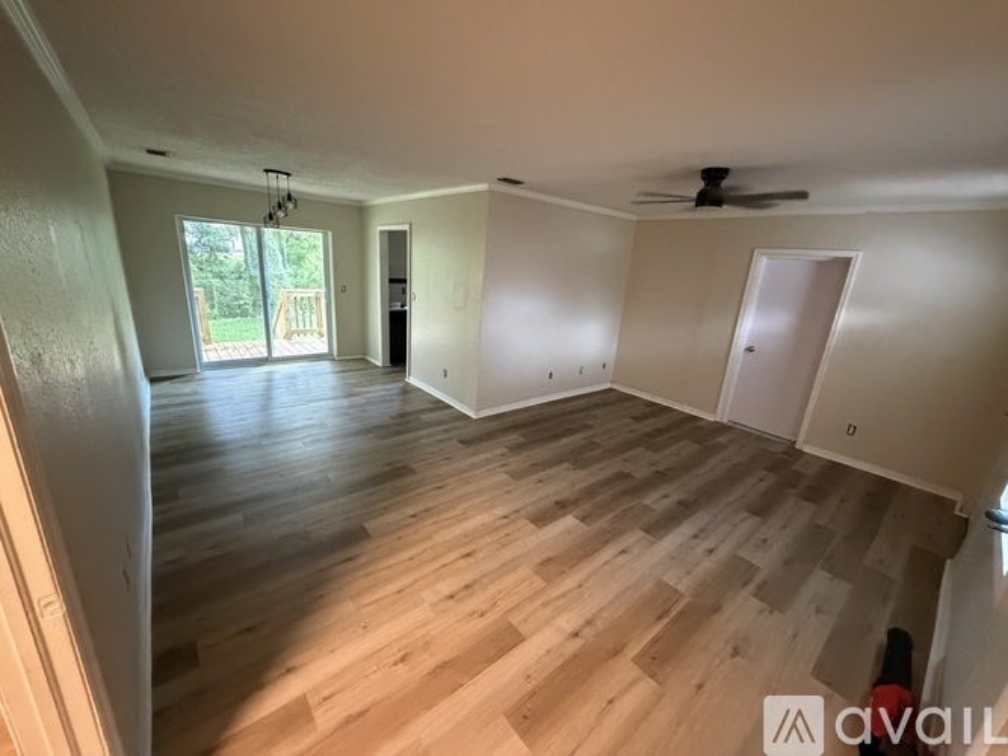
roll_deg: -3.3
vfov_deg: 85.7
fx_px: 408
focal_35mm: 14
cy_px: 378
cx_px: 504
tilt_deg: -15.1
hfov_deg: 102.1
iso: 1000
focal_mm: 2.22
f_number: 2.2
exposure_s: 1/60
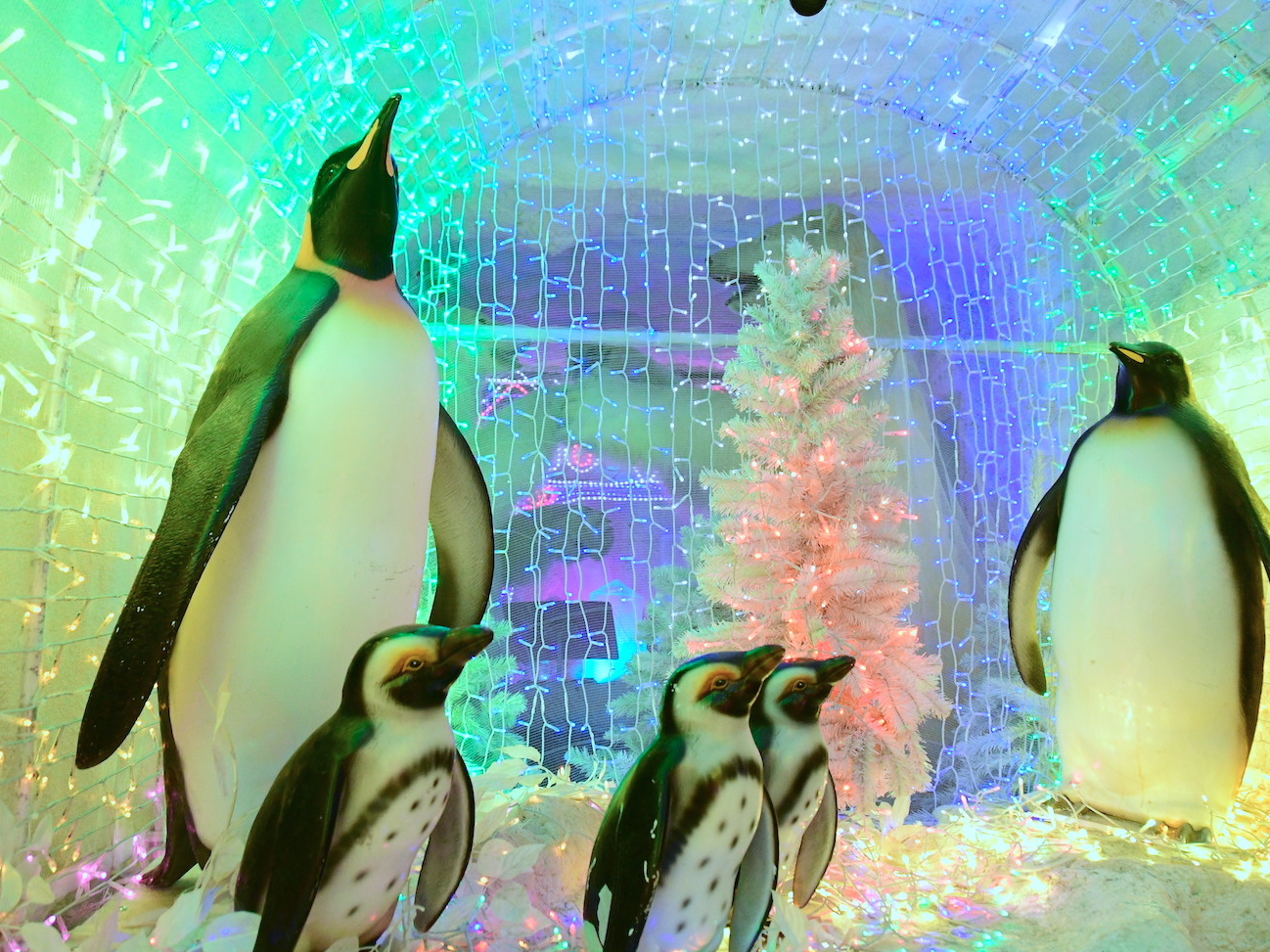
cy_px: 480
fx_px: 1100
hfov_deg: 60.0
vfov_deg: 46.8
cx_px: 645
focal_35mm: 30
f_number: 3.5
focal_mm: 18
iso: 2500
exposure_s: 1/125
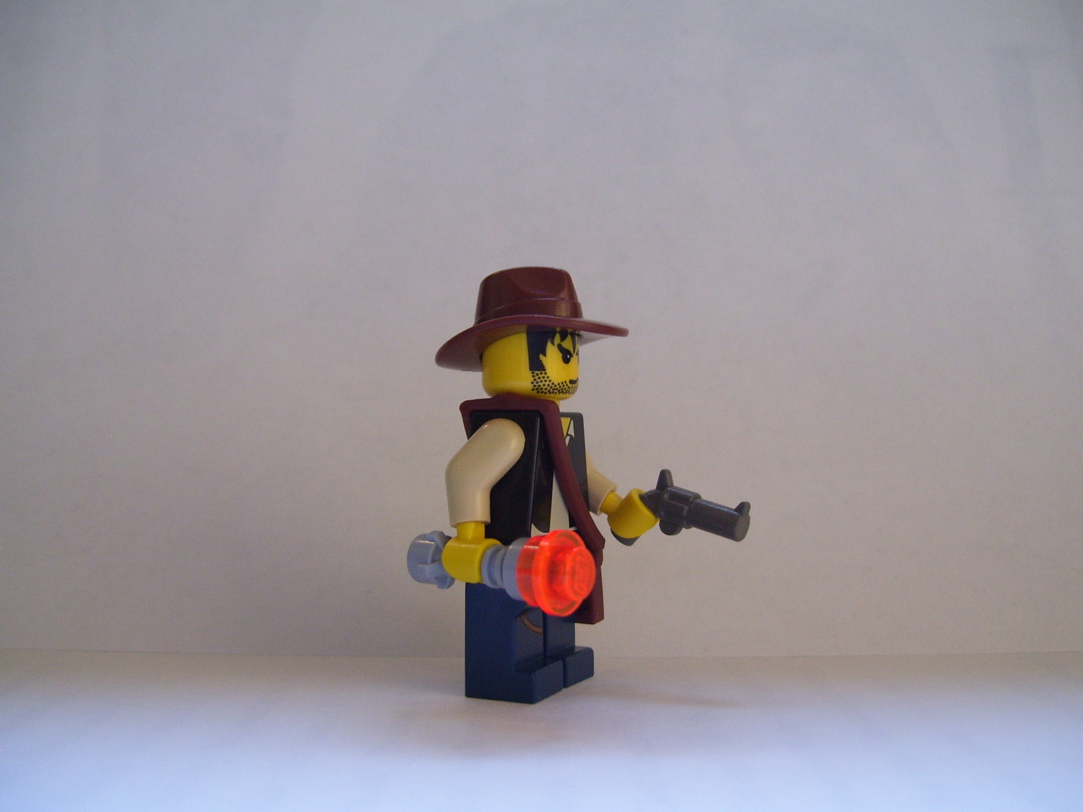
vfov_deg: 38.7
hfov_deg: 50.1
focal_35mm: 37
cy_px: 406
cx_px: 542
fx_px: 1158
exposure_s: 1/15
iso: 160
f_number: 2.7
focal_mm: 6
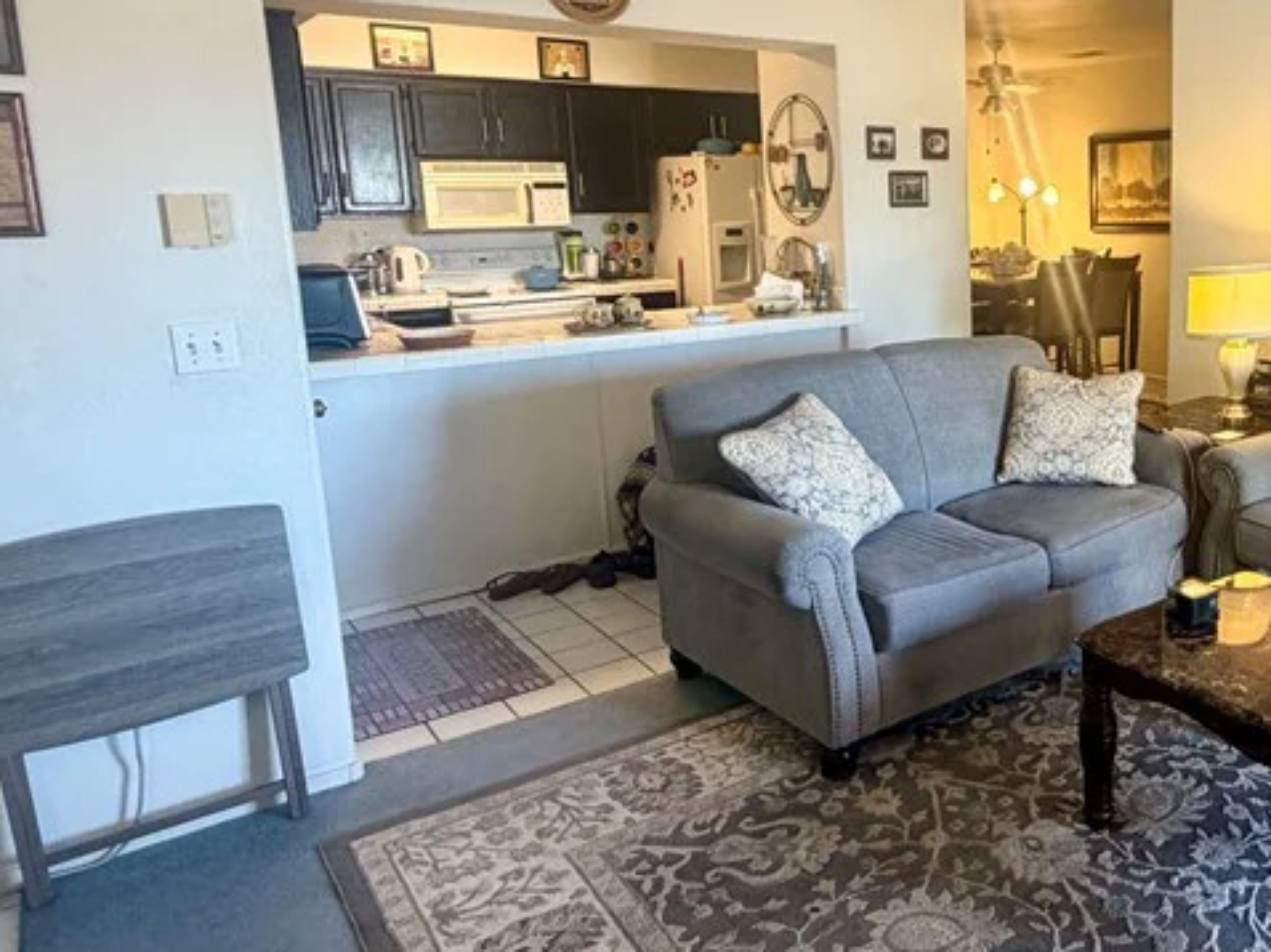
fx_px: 1101
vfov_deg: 46.4
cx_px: 1061
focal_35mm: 30
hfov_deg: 54.7
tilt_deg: -9.5
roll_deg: -0.2
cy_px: 372
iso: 200
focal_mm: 2.22
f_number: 2.2
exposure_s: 1/60
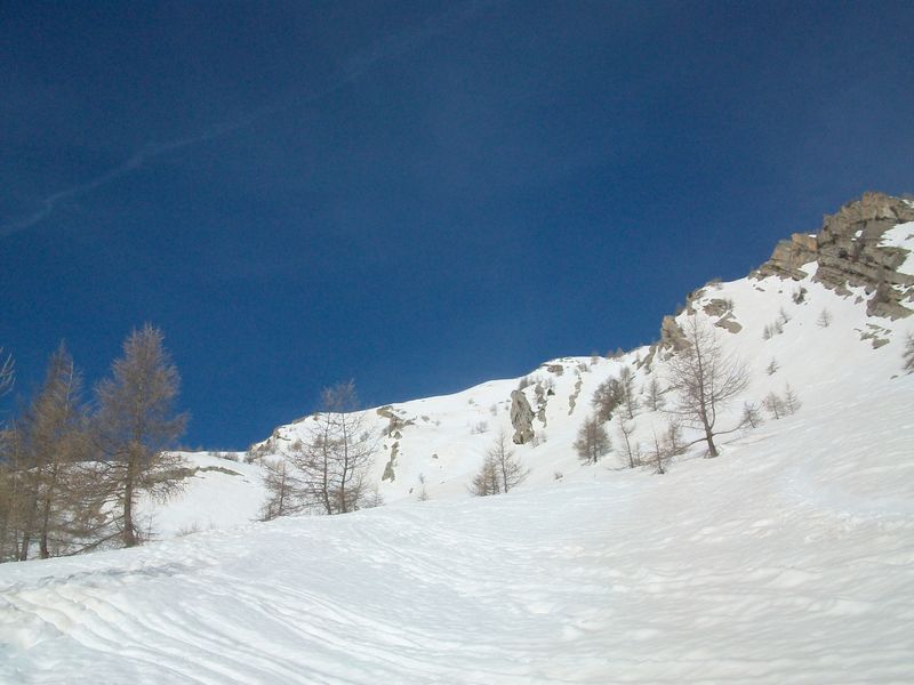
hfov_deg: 54.0
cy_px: 342
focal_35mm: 34
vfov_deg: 41.8
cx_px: 457
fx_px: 898
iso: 80
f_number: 5.5
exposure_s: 1/1250
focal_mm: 5.7
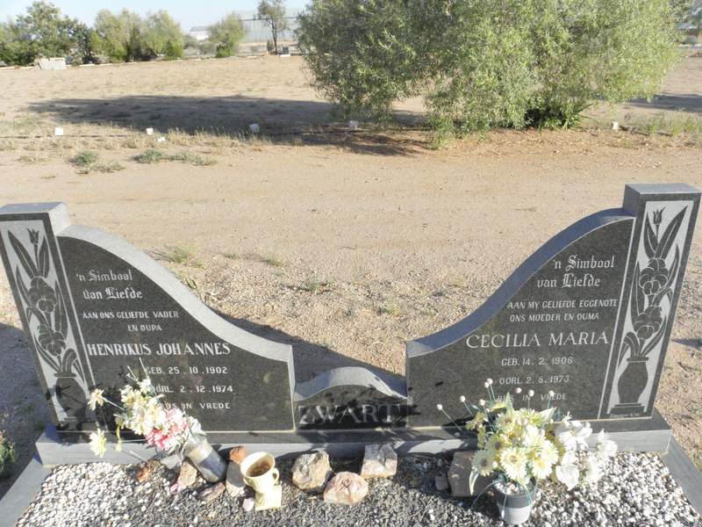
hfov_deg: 67.3
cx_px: 351
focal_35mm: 26
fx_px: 527
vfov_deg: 53.1
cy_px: 264
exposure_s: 1/400
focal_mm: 4.6
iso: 200
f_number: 6.3
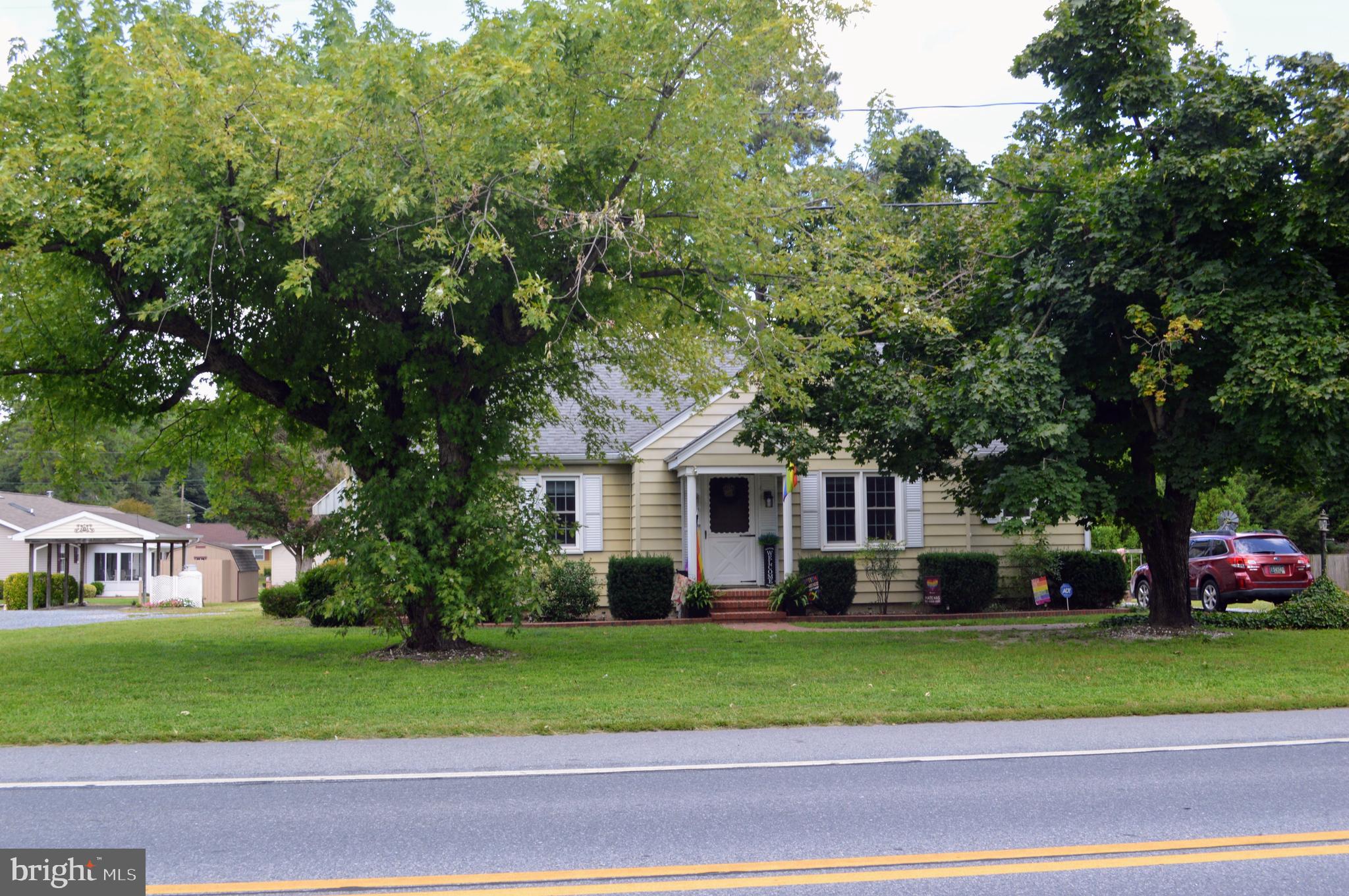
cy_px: 448
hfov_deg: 53.2
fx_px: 1348
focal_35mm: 36
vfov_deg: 36.8
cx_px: 674
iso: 200
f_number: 7.1
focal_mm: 24
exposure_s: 1/100
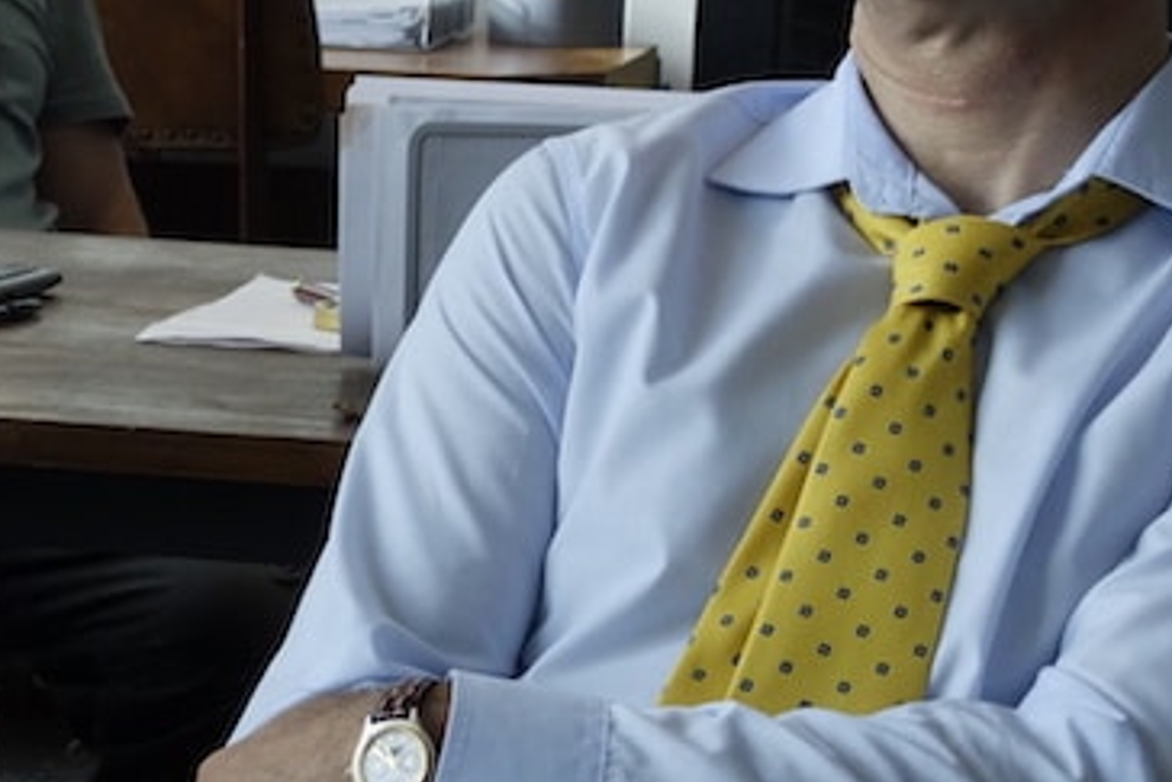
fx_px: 5797
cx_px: -225
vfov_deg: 7.7
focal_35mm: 178
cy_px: 203
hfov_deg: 11.3
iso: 400
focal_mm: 19.98
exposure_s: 1/80
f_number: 5.6
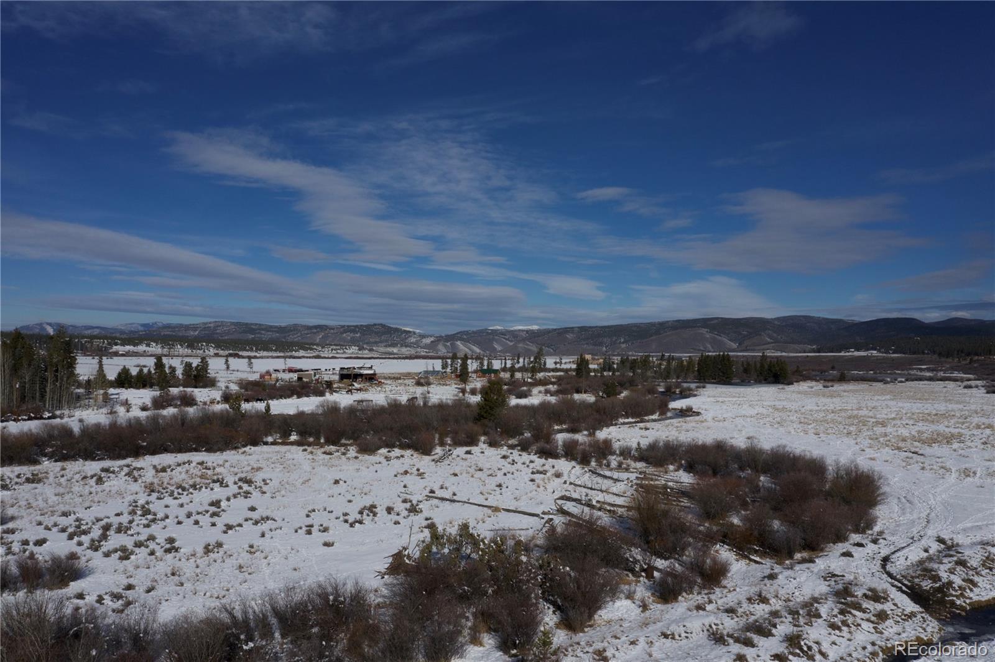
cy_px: 331
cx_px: 498
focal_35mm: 28
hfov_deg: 65.5
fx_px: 773
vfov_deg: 46.4
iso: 100
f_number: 7.1
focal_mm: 10.26
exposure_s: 1/1250
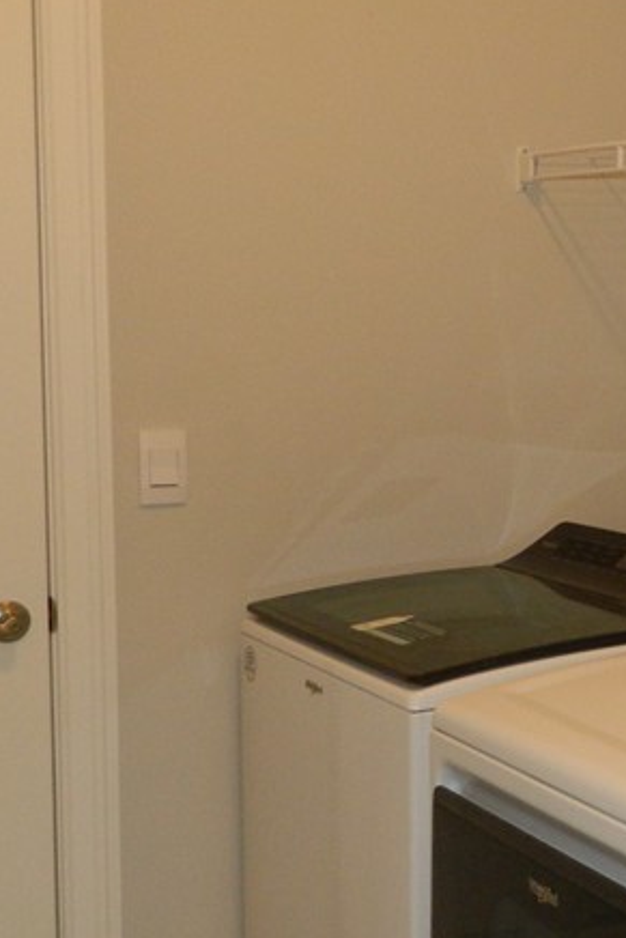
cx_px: 671
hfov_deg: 21.3
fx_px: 1590
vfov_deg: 32.9
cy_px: 491
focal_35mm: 61
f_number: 3.1
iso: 200
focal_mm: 4.5
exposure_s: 1/30
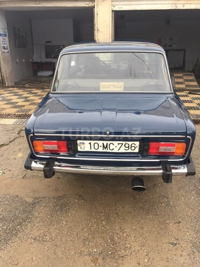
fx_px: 223
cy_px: 134
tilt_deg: -16.6
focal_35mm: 29
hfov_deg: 48.2
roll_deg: +1.6
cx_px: 100
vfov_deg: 61.7
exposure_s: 1/100
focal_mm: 4.15
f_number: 2.2
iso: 50
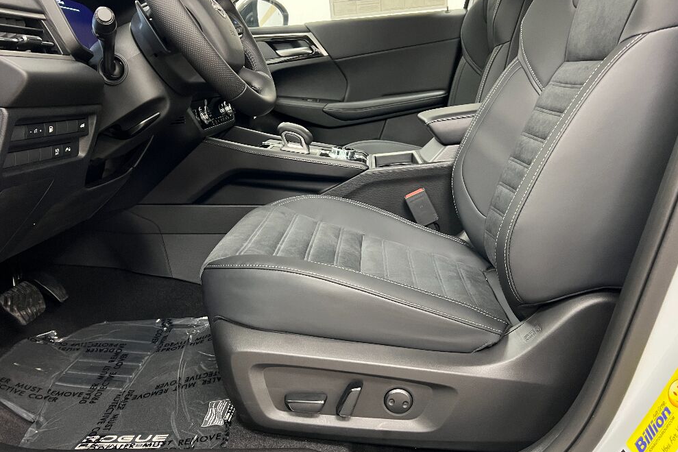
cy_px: 191
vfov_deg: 46.2
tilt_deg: -13.1
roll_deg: +2.4
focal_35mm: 28
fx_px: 527
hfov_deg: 65.5
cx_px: 328
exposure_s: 1/40
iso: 640
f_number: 1.5
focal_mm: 5.7
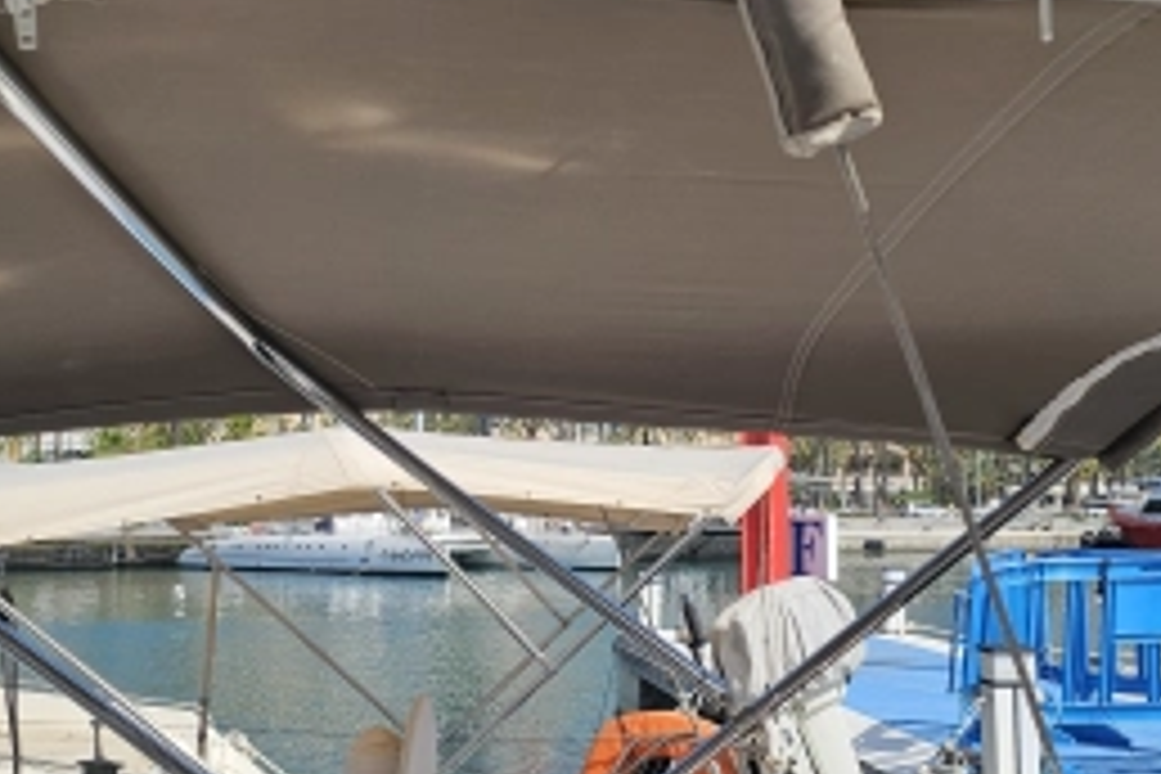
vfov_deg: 26.5
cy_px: 353
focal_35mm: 51
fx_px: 1645
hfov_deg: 38.9
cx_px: 554
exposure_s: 1/2000
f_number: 1.7
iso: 25
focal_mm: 6.3
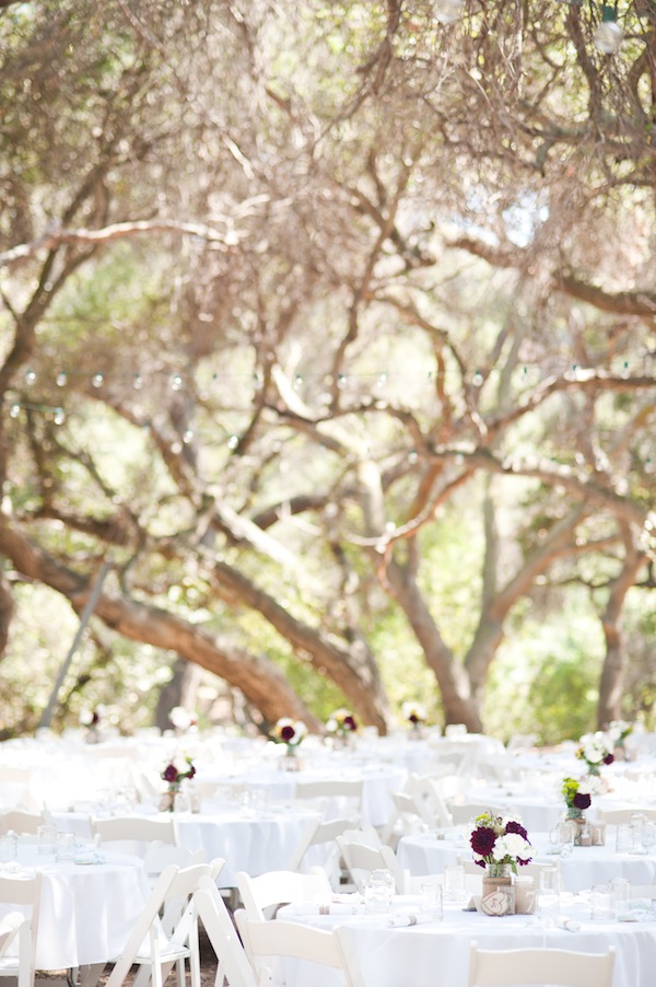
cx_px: 328
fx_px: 2327
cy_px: 494
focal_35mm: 85
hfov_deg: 16.0
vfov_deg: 23.9
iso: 320
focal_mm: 85
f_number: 2.8
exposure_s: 1/800
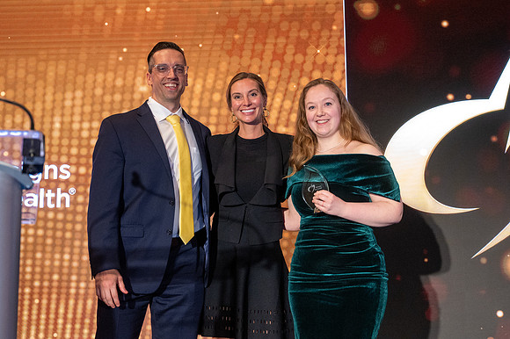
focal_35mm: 52
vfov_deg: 25.8
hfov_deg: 38.0
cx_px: 263
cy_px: 142
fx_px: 741
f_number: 4
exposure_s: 1/200
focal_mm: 45
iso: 6400
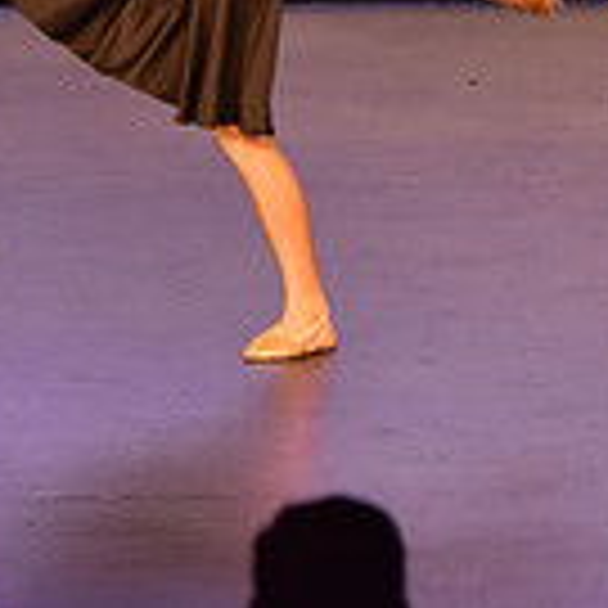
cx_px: 608
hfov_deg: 3.3
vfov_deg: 3.3
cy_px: -259
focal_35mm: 531
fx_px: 10552
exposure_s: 1/250
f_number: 4
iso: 2000
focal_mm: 145
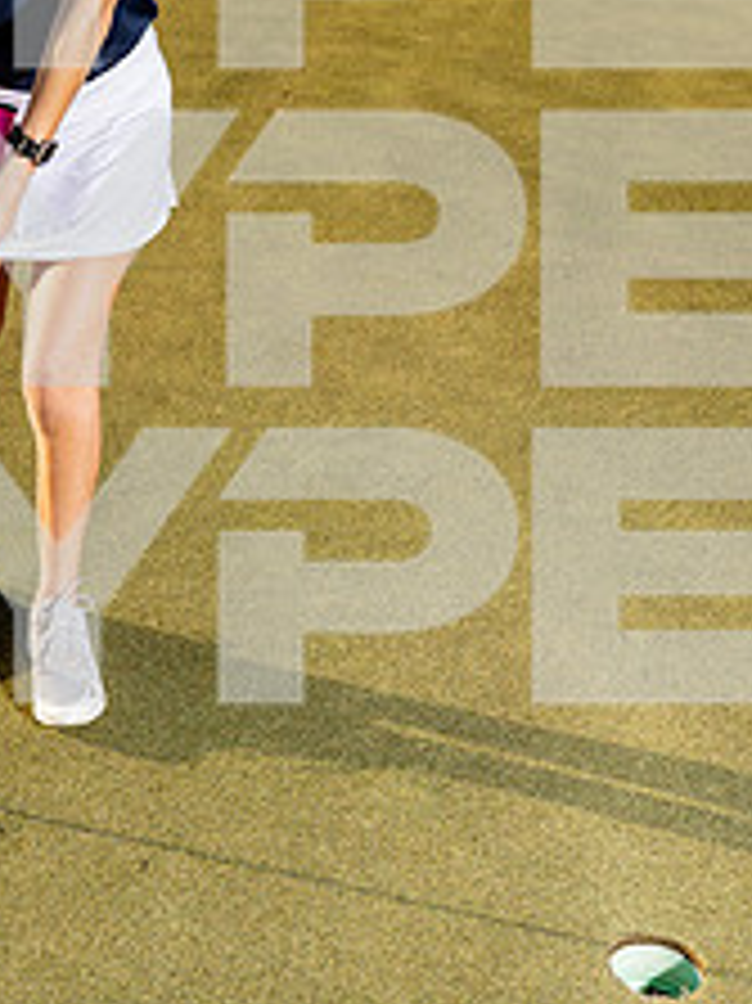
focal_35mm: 68
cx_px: 176
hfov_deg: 21.4
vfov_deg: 28.2
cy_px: 252
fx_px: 1972
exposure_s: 1/250
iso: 100
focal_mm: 35
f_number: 8
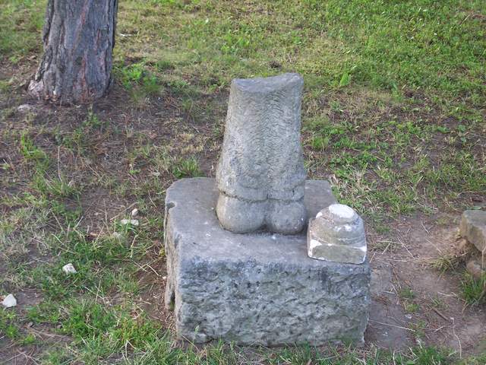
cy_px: 182
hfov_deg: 27.8
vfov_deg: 21.0
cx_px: 243
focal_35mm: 70
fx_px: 983
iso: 200
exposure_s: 1/50
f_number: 3.2
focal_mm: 14.7
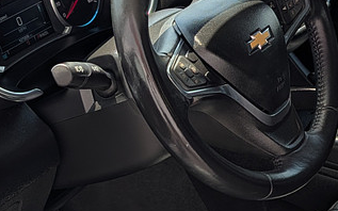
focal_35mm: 82
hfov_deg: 22.7
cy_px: 38
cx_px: 430
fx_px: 755
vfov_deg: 15.8
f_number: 1.68
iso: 19
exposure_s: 1/5263
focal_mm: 6.9
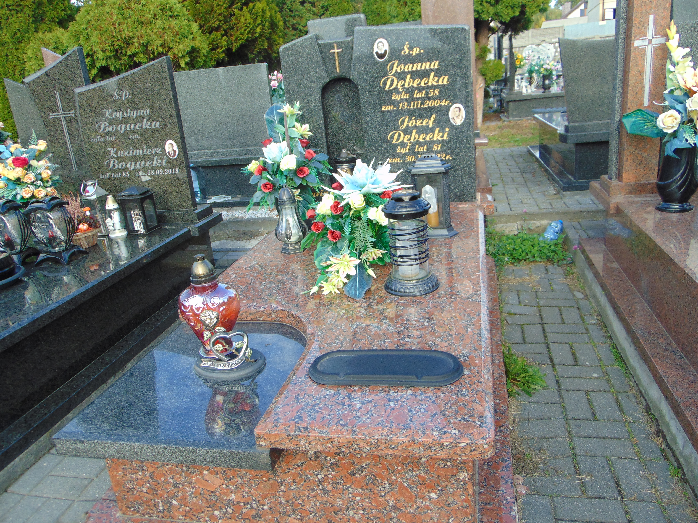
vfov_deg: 51.4
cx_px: 349
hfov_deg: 65.3
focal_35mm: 27
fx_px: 544
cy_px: 262
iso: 80
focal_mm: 4.9
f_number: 3
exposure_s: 1/160
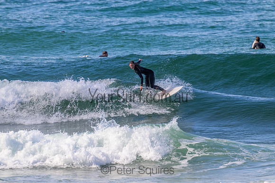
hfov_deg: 2.6
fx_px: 6112
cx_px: 138
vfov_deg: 1.7
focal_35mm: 800
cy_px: 92
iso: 2200
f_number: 11
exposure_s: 1/2000
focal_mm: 800
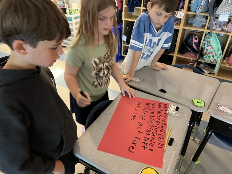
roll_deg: -0.8
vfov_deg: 53.1
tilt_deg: -34.6
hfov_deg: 67.3
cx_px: 116
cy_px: 87
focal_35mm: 26
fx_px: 174
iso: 640
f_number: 1.5
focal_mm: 5.7
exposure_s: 1/30
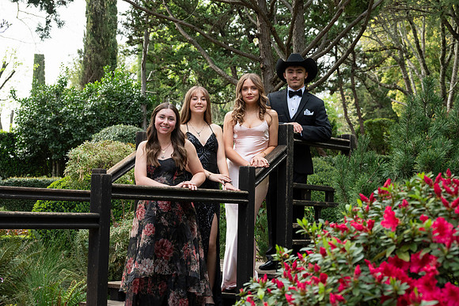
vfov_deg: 20.9
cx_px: 230
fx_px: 829
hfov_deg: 31.0
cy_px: 153
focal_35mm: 65
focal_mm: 65
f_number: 7.1
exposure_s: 1/800
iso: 1250
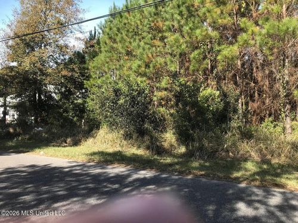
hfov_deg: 63.4
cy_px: 112
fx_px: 241
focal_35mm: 28
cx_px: 149
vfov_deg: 49.7
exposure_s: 1/669
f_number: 1.8
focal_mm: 3.99
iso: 20
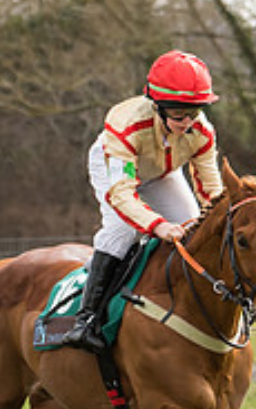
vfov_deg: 3.0
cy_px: 434
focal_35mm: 689
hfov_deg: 1.9
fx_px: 7691
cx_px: 189
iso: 250
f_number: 4
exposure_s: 1/800
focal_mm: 102
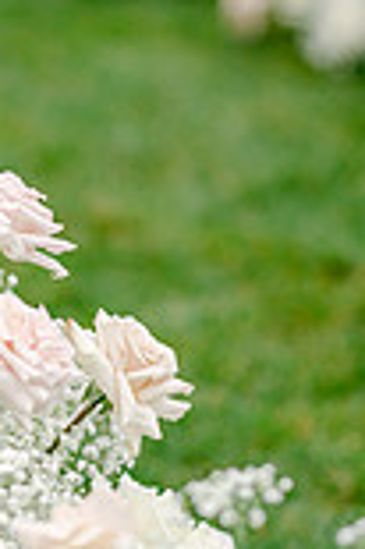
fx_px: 4649
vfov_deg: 6.8
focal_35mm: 305
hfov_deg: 4.5
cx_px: -39
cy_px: 166
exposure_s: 1/10000
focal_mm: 105
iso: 200
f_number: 1.8
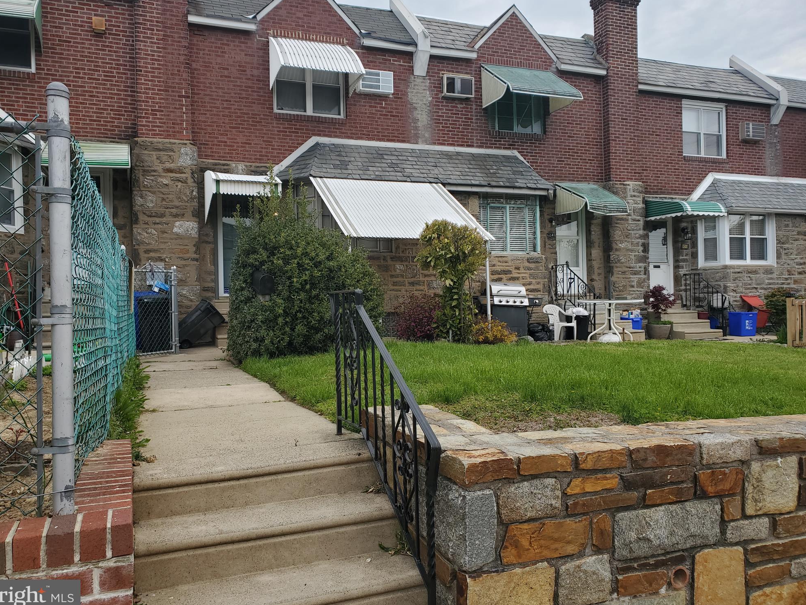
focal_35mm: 27
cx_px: 397
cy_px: 299
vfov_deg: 51.4
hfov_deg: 65.3
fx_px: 629
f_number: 2.4
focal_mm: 4.3
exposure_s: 1/581
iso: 50
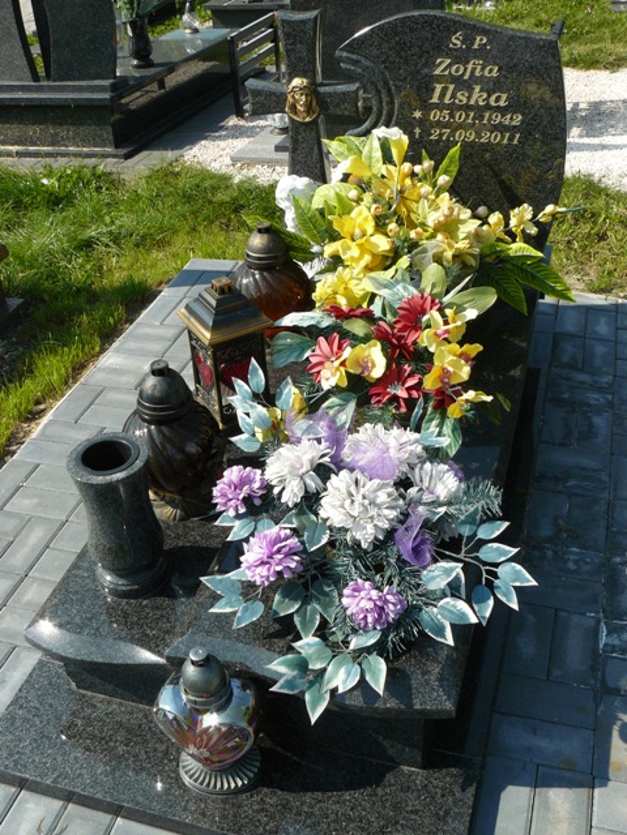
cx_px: 314
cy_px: 418
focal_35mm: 36
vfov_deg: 51.4
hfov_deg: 39.7
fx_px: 869
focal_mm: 6
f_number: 5.6
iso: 100
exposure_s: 1/320
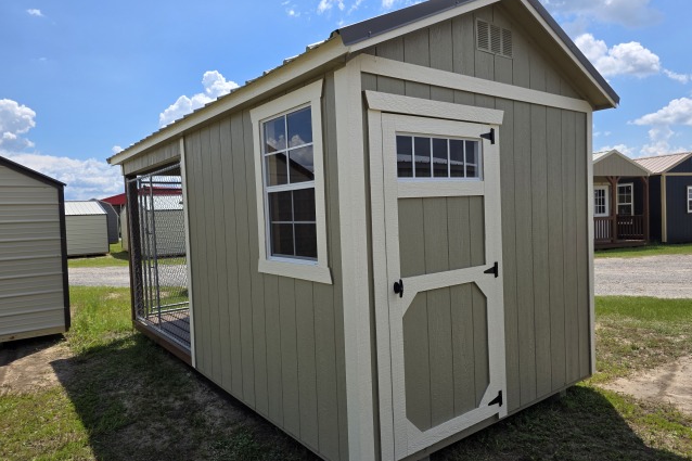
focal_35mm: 24
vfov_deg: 53.1
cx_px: 346
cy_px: 234
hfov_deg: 73.8
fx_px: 461
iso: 80
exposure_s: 1/6574
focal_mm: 6.3
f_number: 1.7
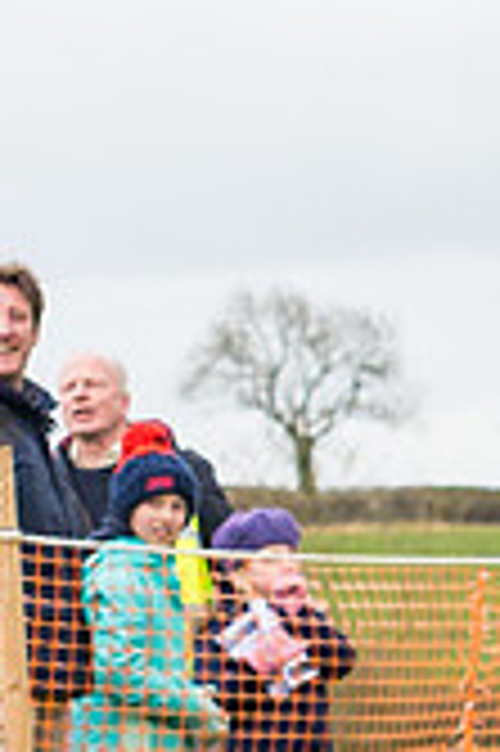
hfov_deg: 2.6
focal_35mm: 518
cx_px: -713
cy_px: -272
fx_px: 10813
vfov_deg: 4.0
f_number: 5
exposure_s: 1/1000
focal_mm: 70
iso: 1000
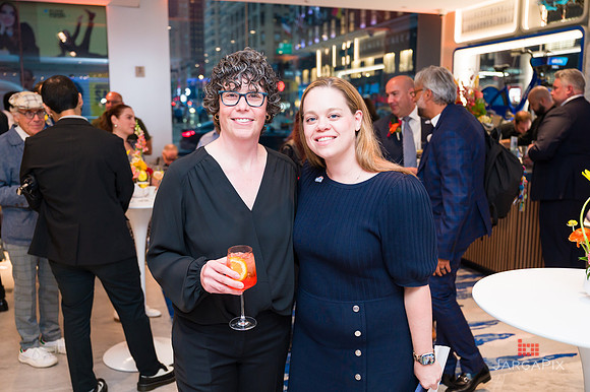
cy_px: 196
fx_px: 566
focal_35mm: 35
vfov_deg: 38.2
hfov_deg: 55.0
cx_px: 295
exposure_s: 1/160
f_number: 3.2
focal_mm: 34
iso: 800
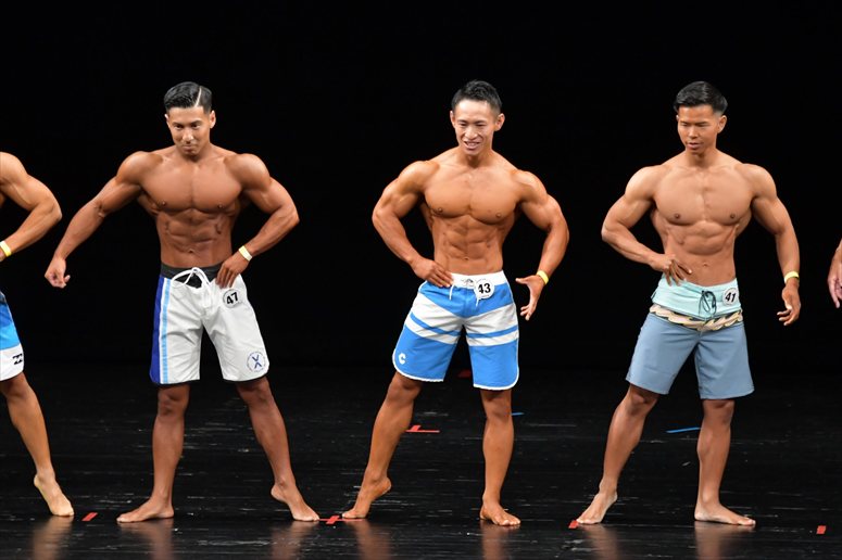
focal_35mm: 270
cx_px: 421
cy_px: 280
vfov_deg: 5.1
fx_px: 6312
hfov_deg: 7.6
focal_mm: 180
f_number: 5.6
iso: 3200
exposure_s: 1/400
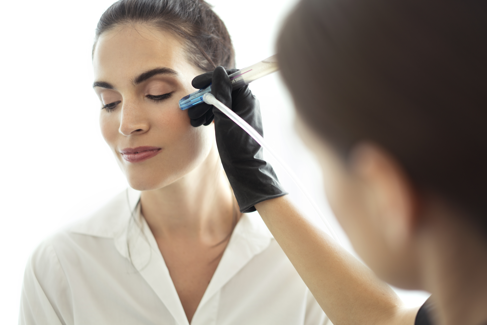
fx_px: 744
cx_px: 244
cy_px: 162
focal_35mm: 55
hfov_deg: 36.2
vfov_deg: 24.6
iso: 200
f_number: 1.8
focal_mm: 55
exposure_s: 1/40
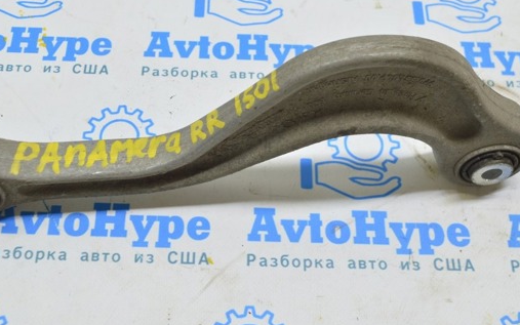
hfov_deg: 37.5
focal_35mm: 54
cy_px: 118
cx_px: 225
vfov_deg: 23.9
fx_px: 765
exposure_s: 1/20
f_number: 5.6
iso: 400
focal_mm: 28
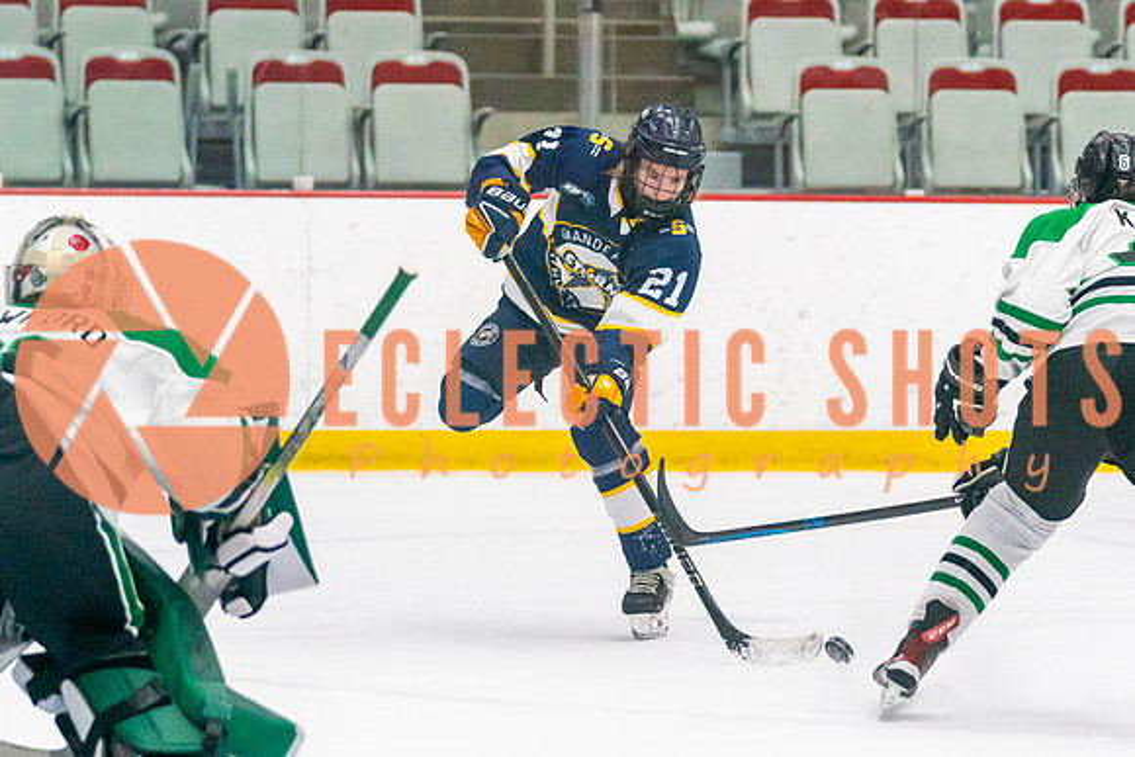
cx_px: 599
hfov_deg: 9.0
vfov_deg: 6.0
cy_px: 526
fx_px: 7215
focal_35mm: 229
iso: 4000
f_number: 2.8
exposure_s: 1/1600
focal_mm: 114
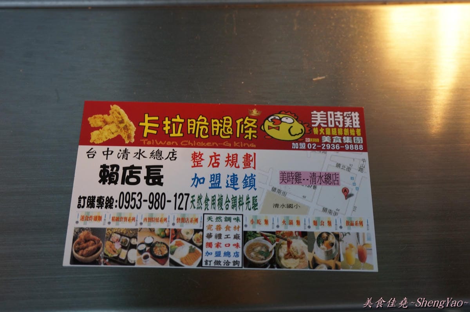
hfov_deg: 45.0
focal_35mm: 44
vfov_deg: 30.8
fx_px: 567
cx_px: 235
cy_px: 156
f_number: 5.6
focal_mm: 29
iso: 100
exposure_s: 1/50
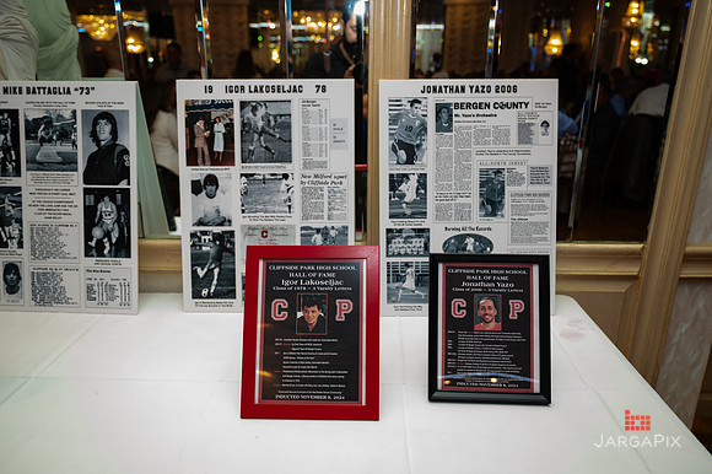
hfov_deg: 68.4
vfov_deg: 48.7
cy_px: 237
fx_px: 524
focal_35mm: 26
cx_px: 356
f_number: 3.2
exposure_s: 1/200
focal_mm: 26.5
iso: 1600
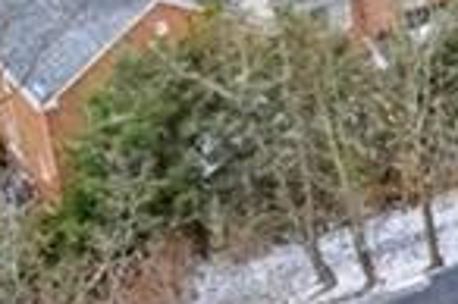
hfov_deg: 10.9
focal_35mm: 154
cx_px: 1167
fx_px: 1957
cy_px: -271
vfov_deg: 8.5
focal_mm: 8.38
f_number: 2.8
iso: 170
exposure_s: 1/125
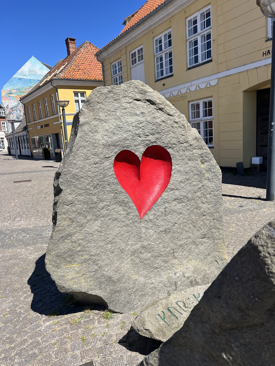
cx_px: 138
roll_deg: +2.0
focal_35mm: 26
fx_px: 275
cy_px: 183
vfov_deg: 67.3
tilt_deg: -11.5
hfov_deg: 53.1
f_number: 1.5
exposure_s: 1/3831
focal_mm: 5.7
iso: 50
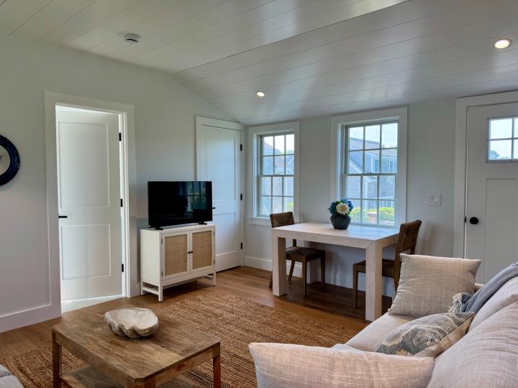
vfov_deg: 56.8
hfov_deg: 71.6
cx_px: 259
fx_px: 359
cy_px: 194
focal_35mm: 24
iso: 64
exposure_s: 1/166
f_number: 1.78
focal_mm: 6.76
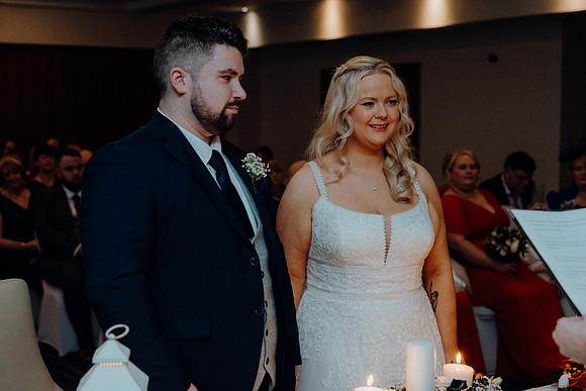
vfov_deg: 23.4
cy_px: 196
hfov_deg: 34.5
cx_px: 293
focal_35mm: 58
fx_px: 944
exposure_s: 1/160
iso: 2500
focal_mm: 58
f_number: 3.5
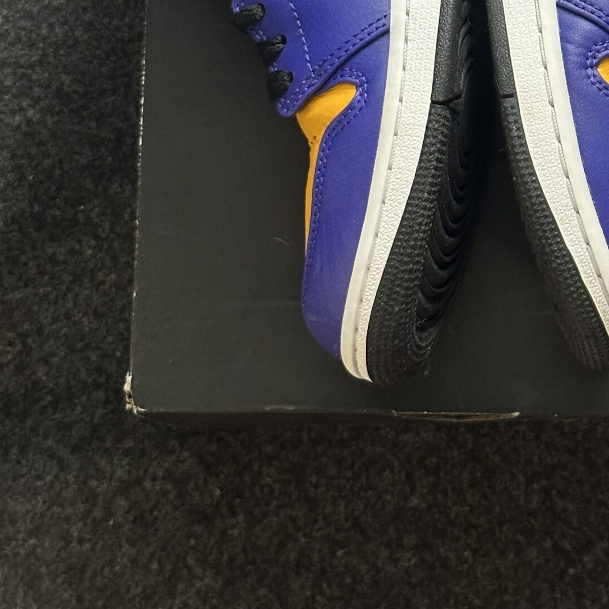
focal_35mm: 100
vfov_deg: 16.8
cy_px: -75
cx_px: 478
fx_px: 1990
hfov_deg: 17.3
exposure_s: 1/42
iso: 250
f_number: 1.78
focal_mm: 6.86
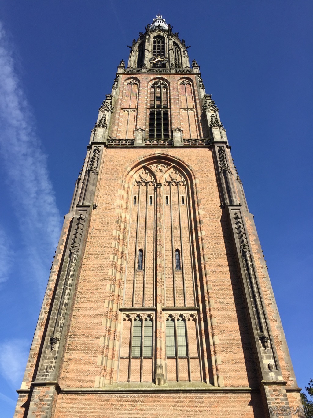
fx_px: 350
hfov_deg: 48.2
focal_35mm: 29
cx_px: 156
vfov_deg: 61.7
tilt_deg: +47.8
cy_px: 209
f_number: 2.2
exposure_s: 1/1522
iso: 32
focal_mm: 4.15
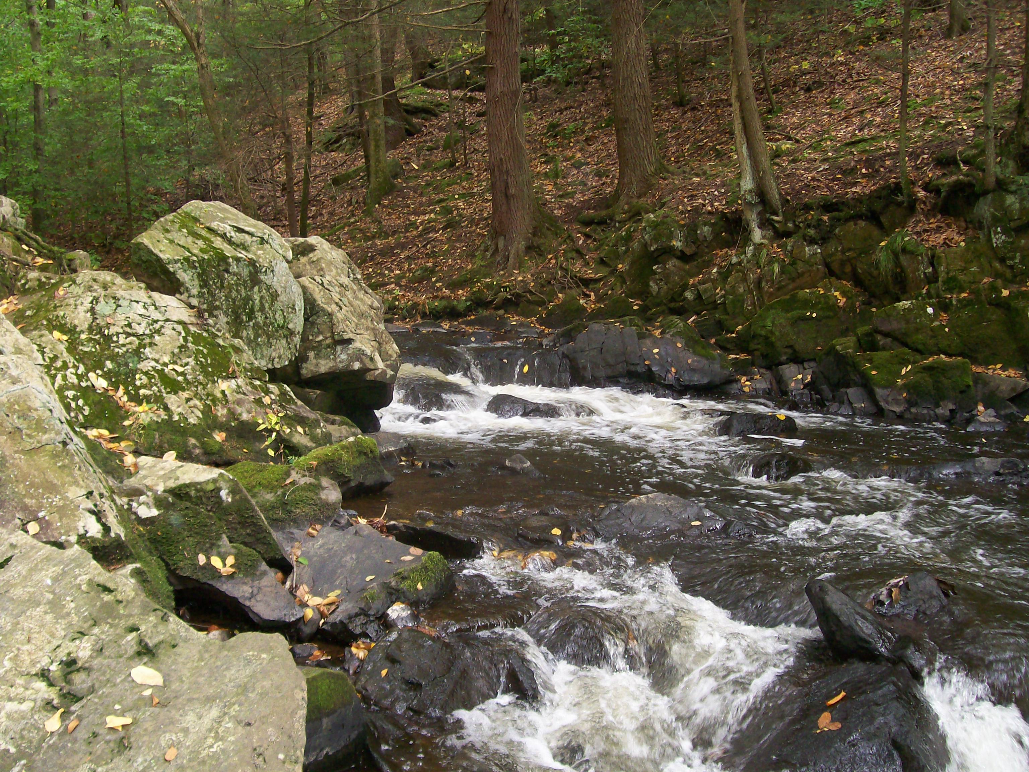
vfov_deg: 39.7
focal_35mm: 36
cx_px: 514
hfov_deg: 51.4
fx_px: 1070
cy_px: 386
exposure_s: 1/64
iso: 140
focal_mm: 6
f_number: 2.7
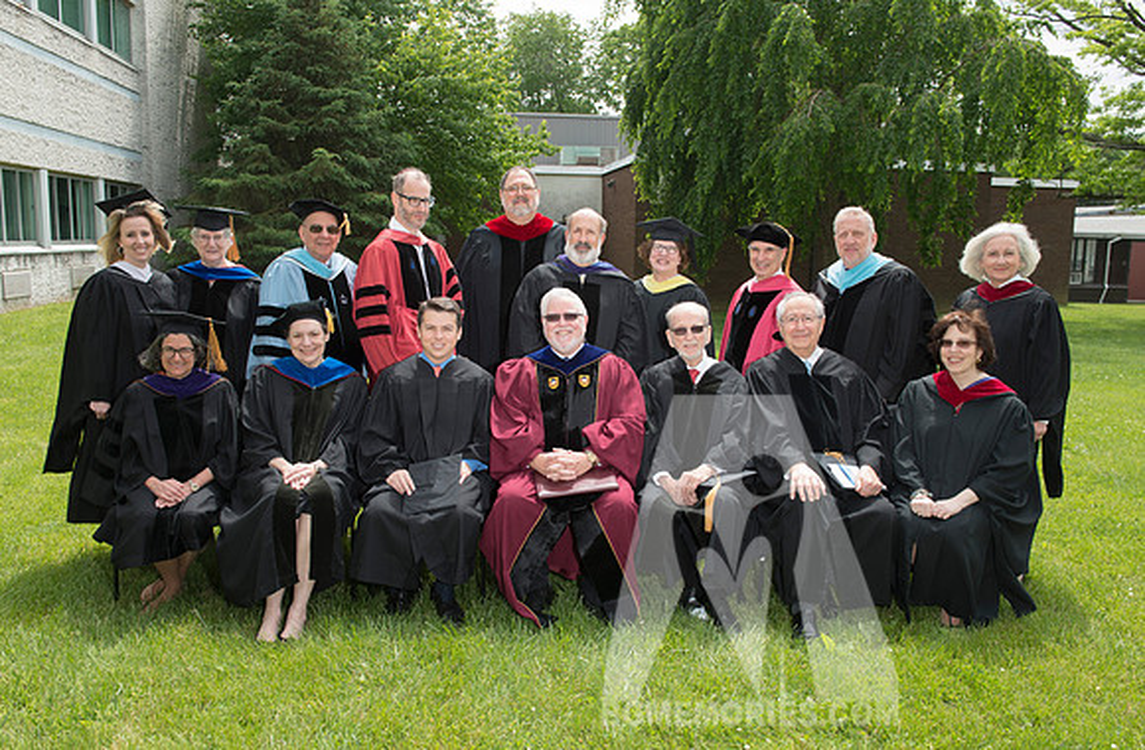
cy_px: 399
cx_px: 560
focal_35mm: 31
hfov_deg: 60.6
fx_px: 980
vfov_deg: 41.9
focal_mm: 28
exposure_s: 1/250
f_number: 9
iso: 320
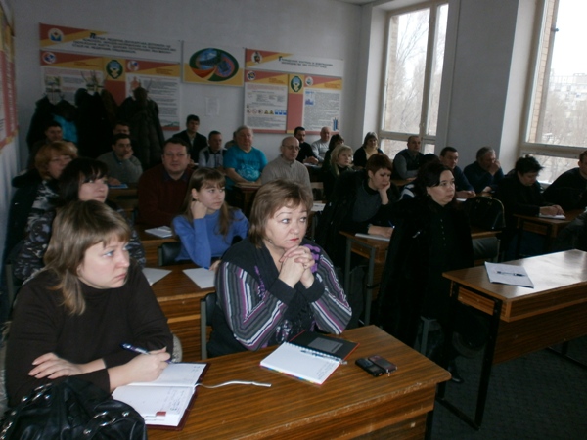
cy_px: 220
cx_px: 294
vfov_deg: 51.4
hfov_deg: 65.3
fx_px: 458
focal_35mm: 27
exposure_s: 1/30
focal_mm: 4.8
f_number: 2.9
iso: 160
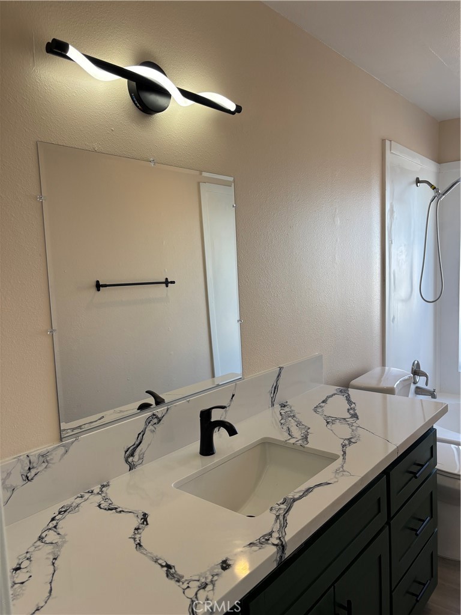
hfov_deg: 53.1
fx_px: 462
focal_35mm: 26
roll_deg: +1.9
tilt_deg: -4.7
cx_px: 230
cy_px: 308
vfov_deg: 67.3
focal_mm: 5.96
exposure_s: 1/236
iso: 40
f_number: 1.6
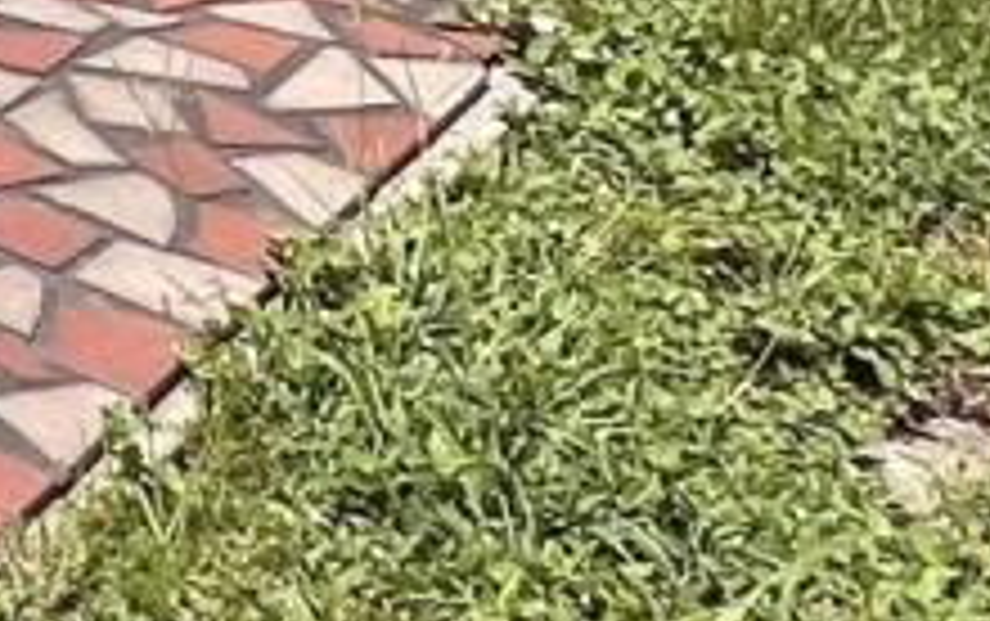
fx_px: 3376
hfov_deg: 11.8
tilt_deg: -7.3
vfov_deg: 8.8
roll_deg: +0.0
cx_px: -1696
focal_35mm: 125
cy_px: -1166
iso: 32
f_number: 1.8
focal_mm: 1.57
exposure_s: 1/1429
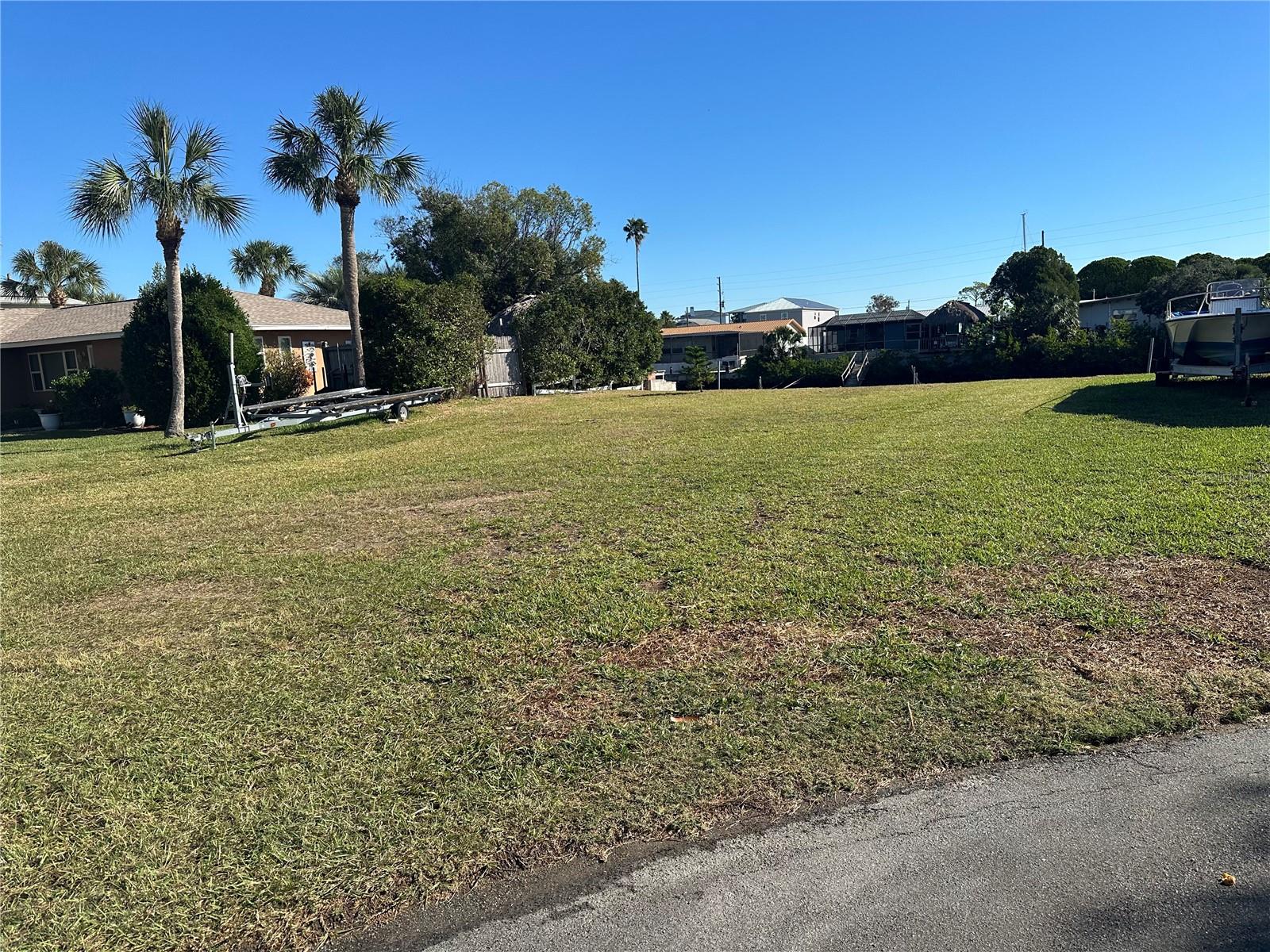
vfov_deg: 56.8
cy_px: 476
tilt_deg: -6.7
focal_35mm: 24
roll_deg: +1.6
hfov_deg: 71.6
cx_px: 635
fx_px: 881
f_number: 1.78
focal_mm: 6.86
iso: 80
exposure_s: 1/4348
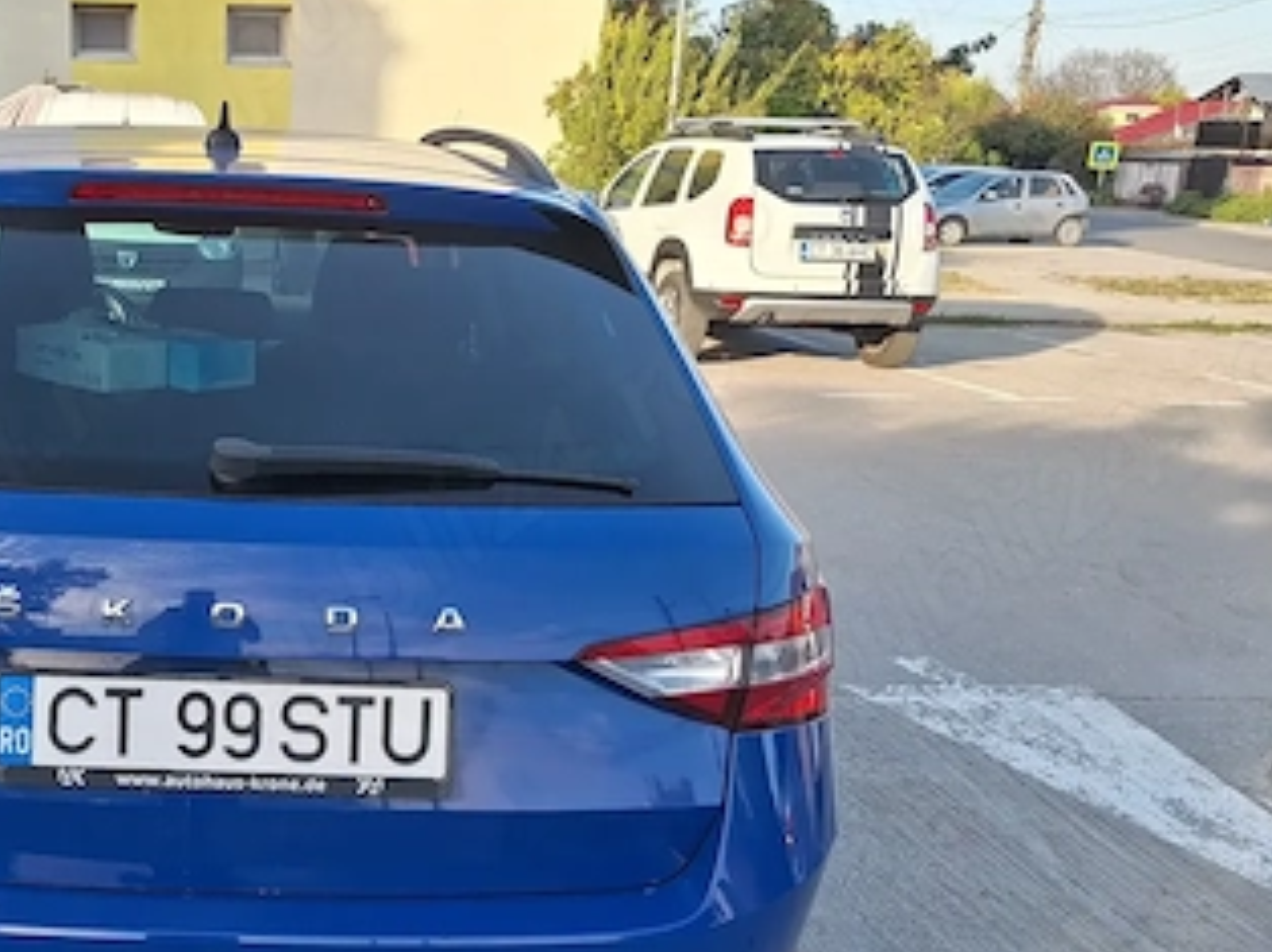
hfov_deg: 40.5
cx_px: 186
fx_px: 1616
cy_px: 567
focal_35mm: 44
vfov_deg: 32.7
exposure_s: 1/942
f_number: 1.8
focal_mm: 5.54
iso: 40
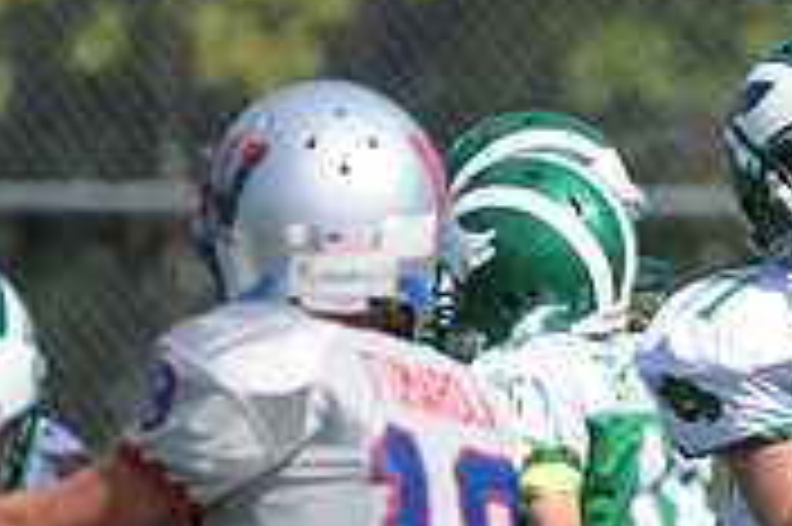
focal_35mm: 1239
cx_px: 972
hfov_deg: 1.7
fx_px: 27232
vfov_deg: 1.1
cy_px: 762
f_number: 4
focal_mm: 250
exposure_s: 1/6400
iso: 640
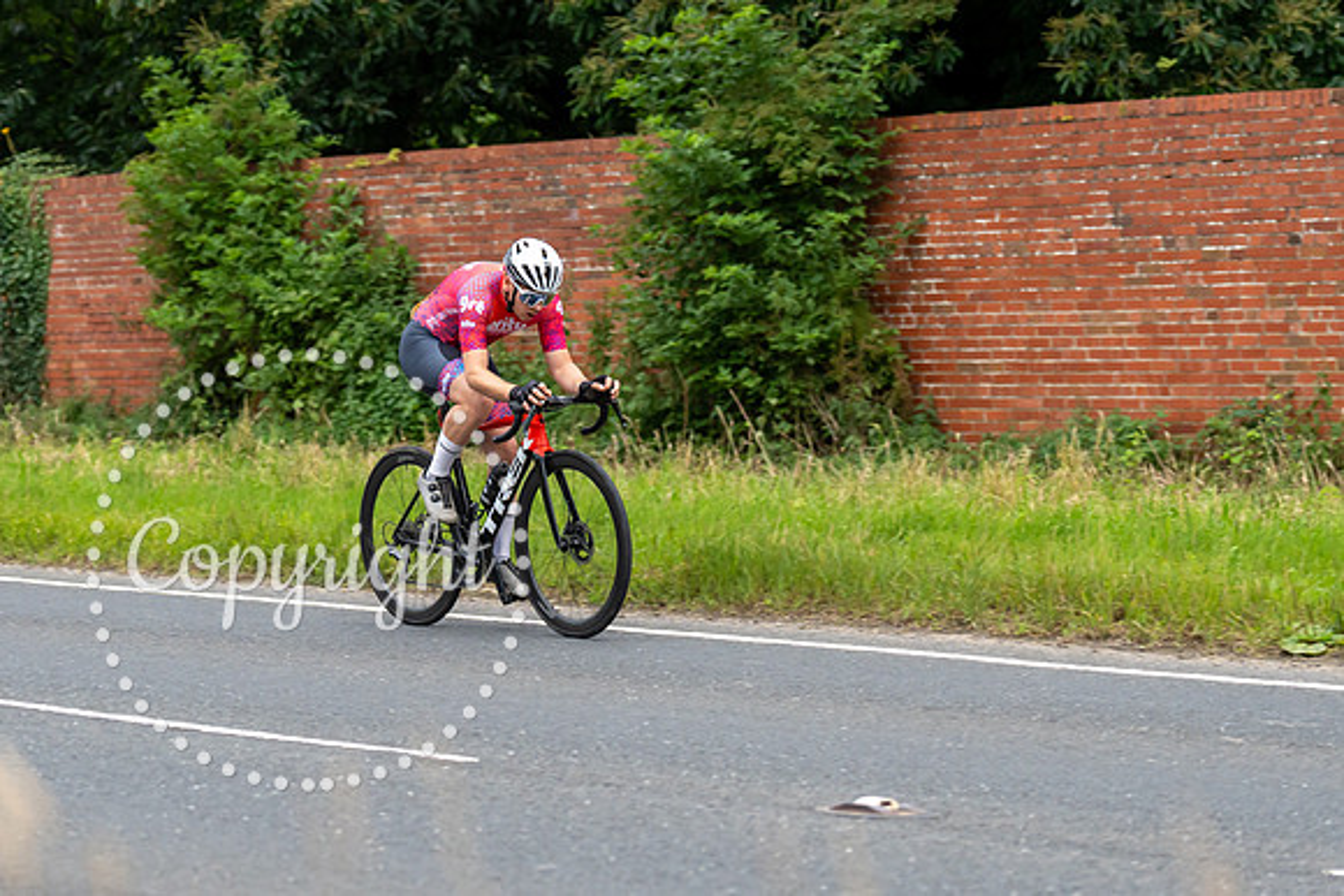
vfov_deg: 11.9
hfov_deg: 17.8
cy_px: 323
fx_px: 4294
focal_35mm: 115
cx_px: 563
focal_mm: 78
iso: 1000
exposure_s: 1/640
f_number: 3.2
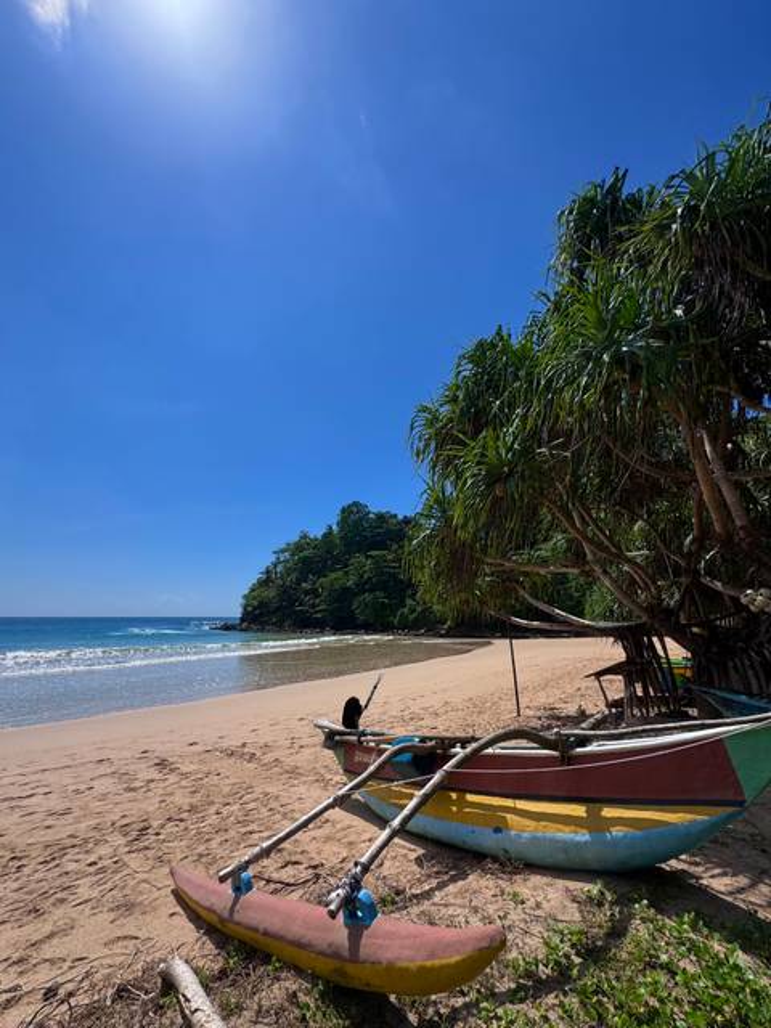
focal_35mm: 14
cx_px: 386
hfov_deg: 85.7
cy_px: 514
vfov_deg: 102.1
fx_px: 416
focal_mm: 2.22
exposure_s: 1/3390
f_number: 2.2
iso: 50
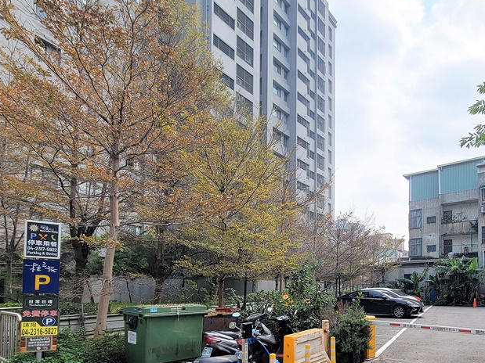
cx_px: 338
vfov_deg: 59.2
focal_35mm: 21
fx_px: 294
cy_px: 282
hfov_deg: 75.5
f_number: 2.2
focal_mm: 2.2
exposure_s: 1/546
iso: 50
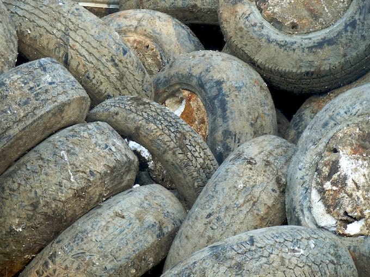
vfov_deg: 8.1
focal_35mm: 184
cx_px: 185
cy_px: 138
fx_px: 1967
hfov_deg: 10.7
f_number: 3.7
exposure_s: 1/50
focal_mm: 32.7
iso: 160
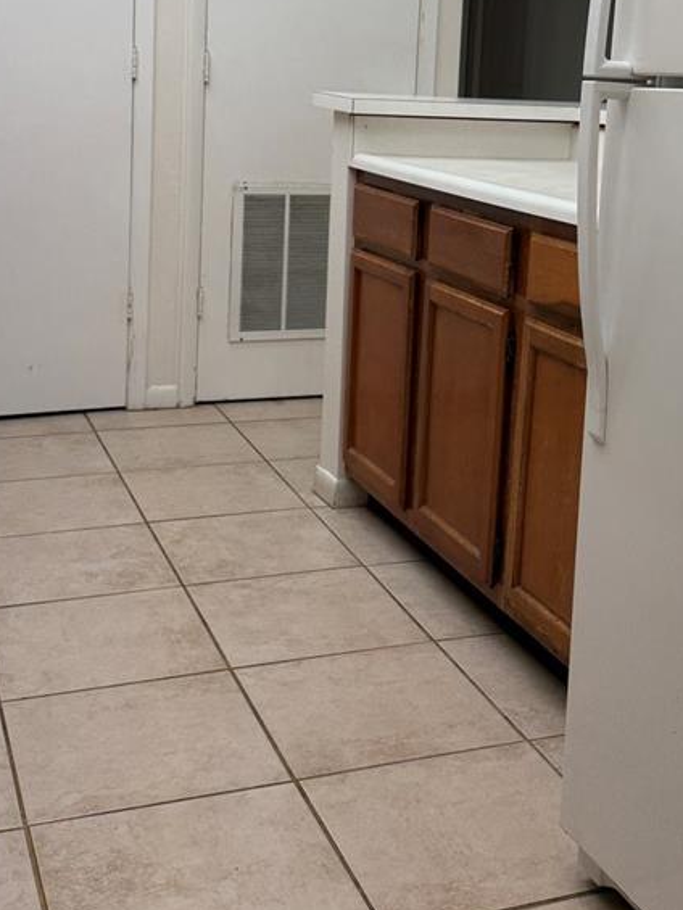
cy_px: 248
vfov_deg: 36.8
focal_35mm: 51
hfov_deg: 28.5
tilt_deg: -9.0
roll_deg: -3.7
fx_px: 1341
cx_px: 422
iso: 100
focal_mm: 6.76
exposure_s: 1/120
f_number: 1.78
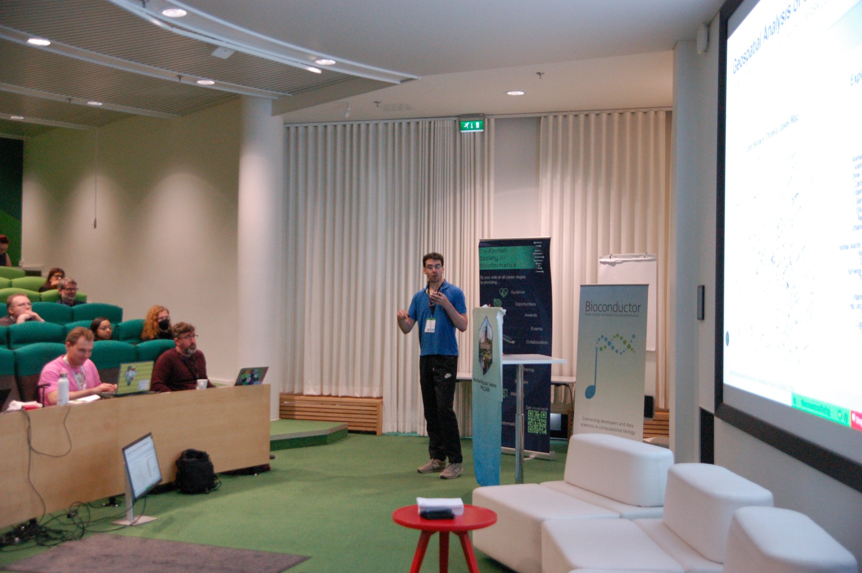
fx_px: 933
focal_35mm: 39
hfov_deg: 49.6
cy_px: 286
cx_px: 431
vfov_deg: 34.2
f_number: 3.5
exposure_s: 1/125
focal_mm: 26
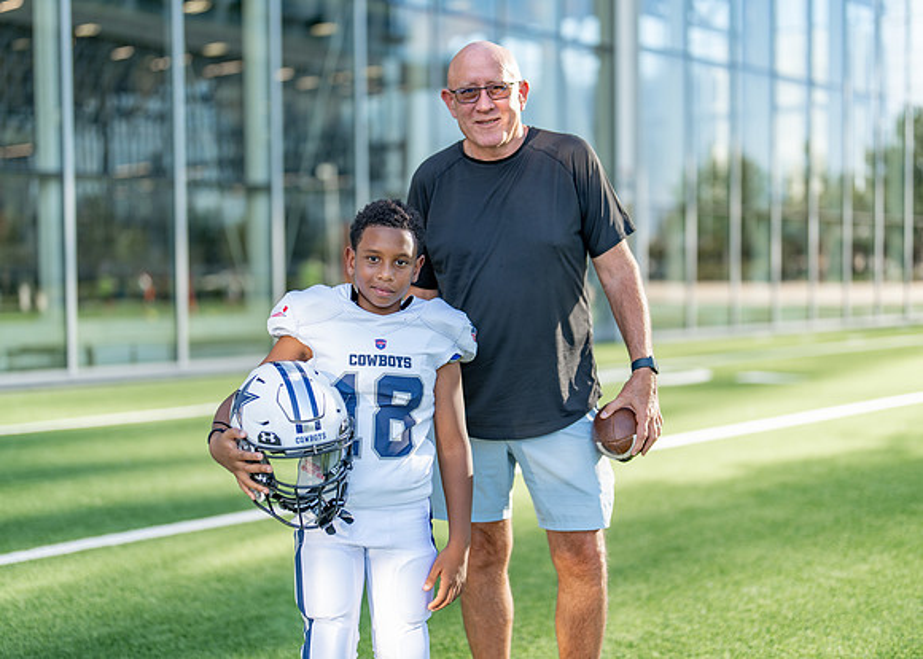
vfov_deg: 26.8
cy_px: 330
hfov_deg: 37.0
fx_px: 1381
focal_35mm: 53
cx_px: 462
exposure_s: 1/1600
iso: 100
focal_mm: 50
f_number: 1.2
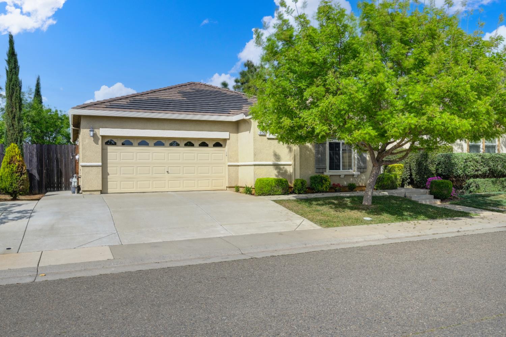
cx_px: 253
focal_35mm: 28
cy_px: 168
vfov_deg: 46.3
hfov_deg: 65.5
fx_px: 393
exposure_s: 1/640
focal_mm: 28
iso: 500
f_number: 14
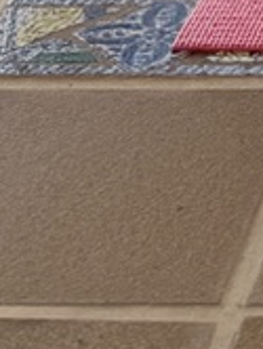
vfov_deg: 10.7
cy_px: -568
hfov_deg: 8.8
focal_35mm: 148
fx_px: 1495
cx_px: 690
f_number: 1.78
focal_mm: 6.76
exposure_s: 1/1410
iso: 100
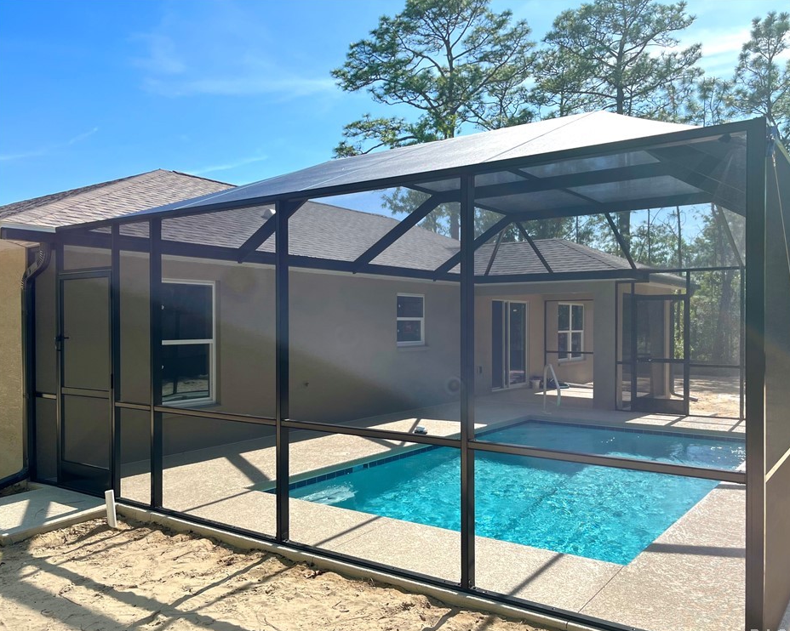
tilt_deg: +0.0
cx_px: 432
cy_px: 324
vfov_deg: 51.5
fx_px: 655
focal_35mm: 28
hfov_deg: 62.1
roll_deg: +2.1
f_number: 1.6
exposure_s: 1/2179
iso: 50
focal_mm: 5.1
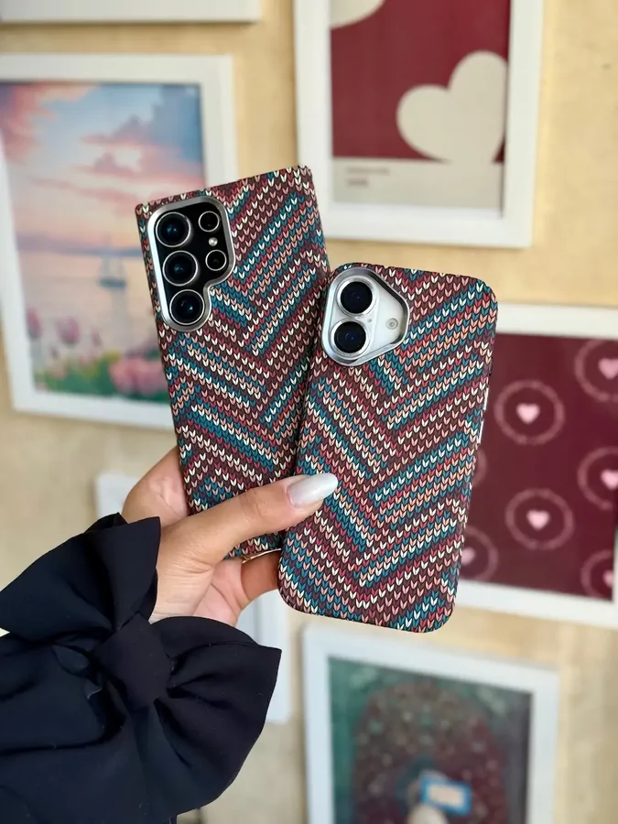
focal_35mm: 48
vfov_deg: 39.7
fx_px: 1143
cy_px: 412
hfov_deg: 30.3
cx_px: 309
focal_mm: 6.76
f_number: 1.78
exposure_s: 1/402
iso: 80
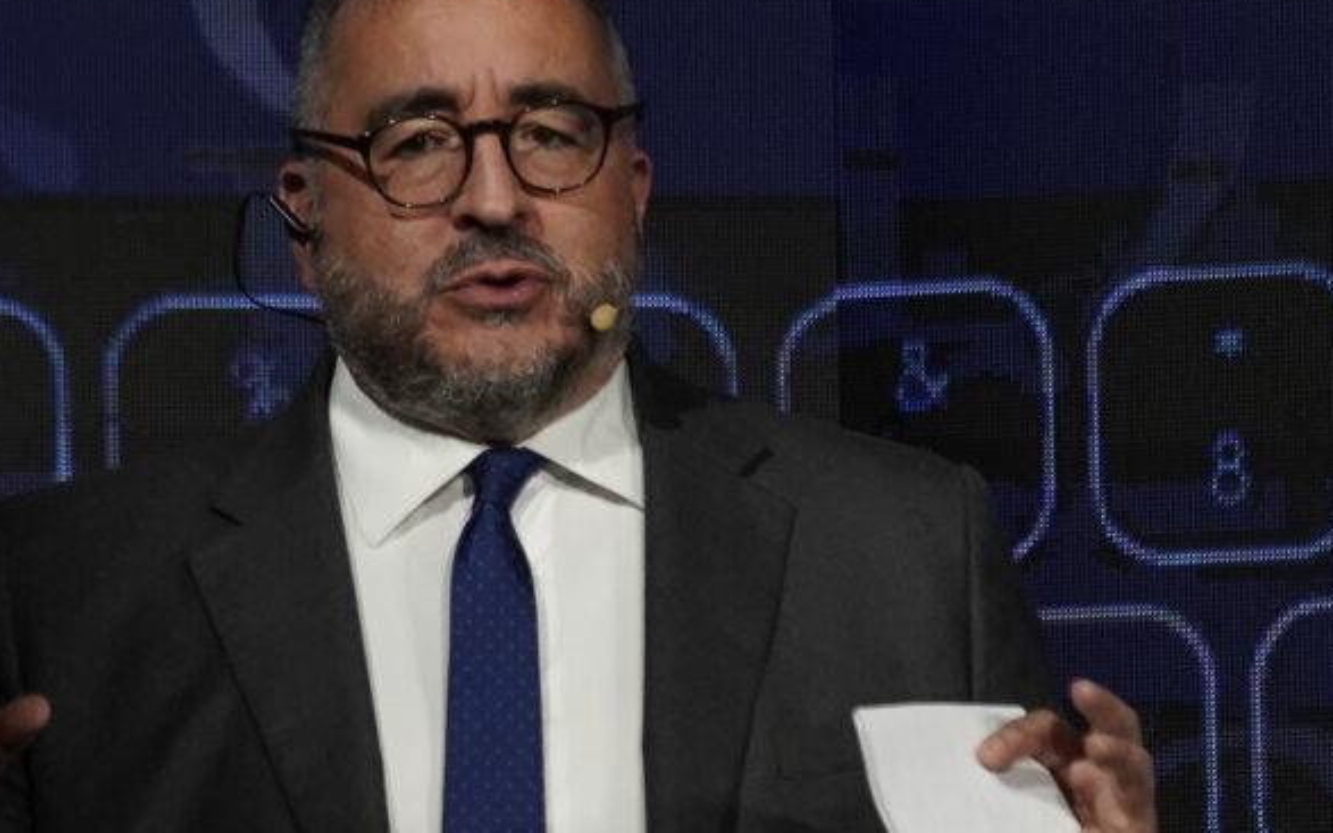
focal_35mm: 469
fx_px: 17040
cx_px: 565
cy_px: 547
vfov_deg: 2.8
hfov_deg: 4.5
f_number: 7.1
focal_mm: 150
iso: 4000
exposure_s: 1/250
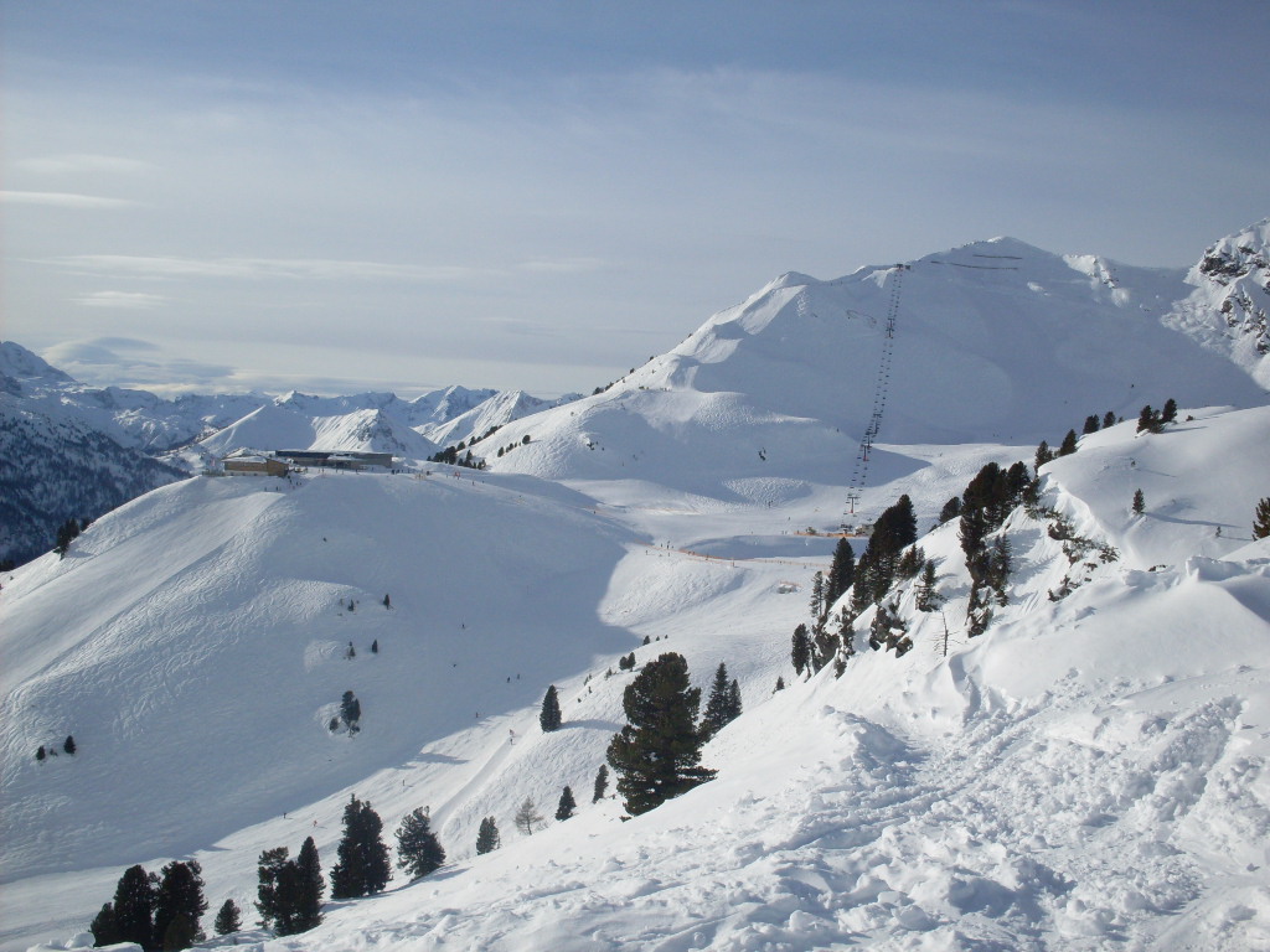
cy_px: 476
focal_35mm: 38
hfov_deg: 49.0
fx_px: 1394
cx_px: 635
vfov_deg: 37.7
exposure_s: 1/500
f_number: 8.4
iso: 80
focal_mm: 6.3
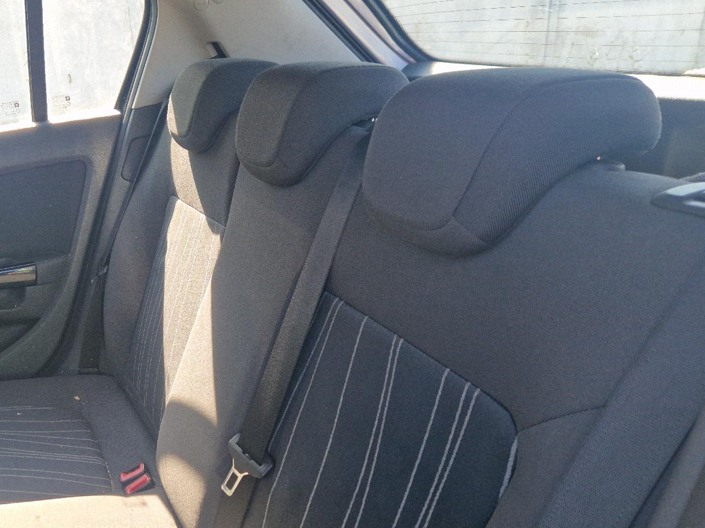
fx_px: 692
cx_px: 225
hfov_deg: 52.7
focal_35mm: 34
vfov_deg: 40.9
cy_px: 378
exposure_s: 1/100
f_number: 1.8
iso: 50
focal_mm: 5.4
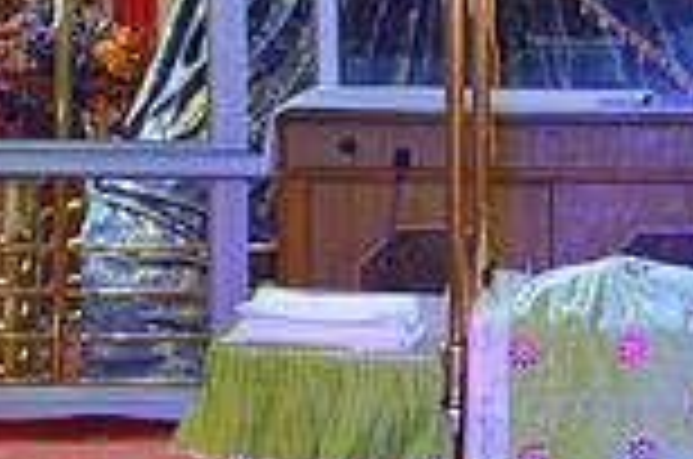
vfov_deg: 5.7
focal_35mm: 238
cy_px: 382
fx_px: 4572
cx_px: 909
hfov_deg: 8.5
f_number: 5.3
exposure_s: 1/60
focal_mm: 42
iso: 2200
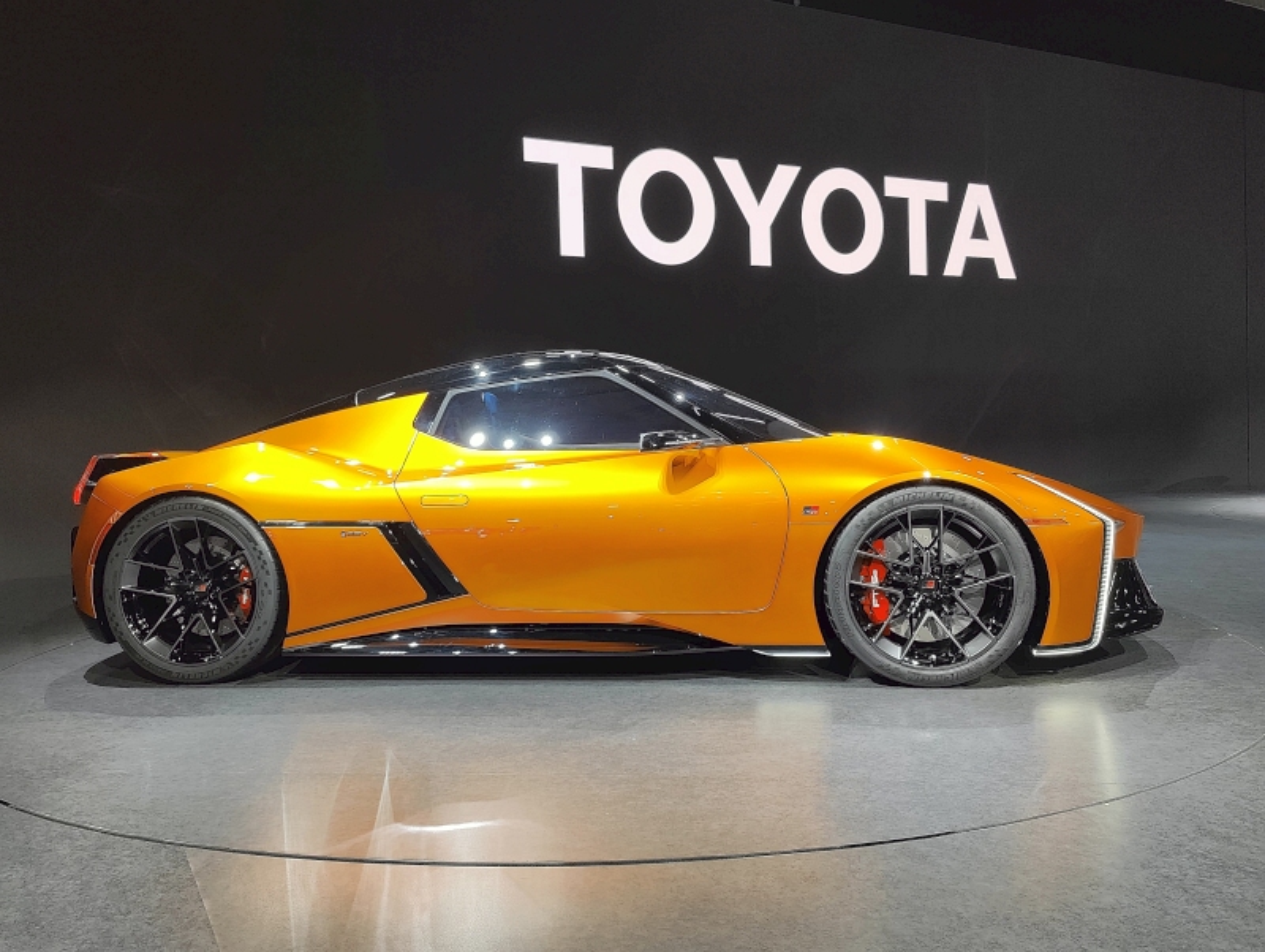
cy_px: 476
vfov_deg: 48.3
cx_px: 632
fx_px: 1061
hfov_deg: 61.6
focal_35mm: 29
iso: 64
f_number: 1.8
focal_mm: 6.06
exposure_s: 1/56
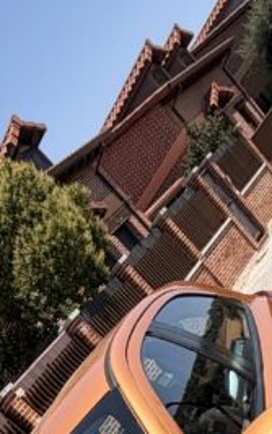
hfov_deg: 22.7
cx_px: 104
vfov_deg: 23.1
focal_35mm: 57
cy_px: 746
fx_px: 676
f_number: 2.2
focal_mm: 2.22
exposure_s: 1/770
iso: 20
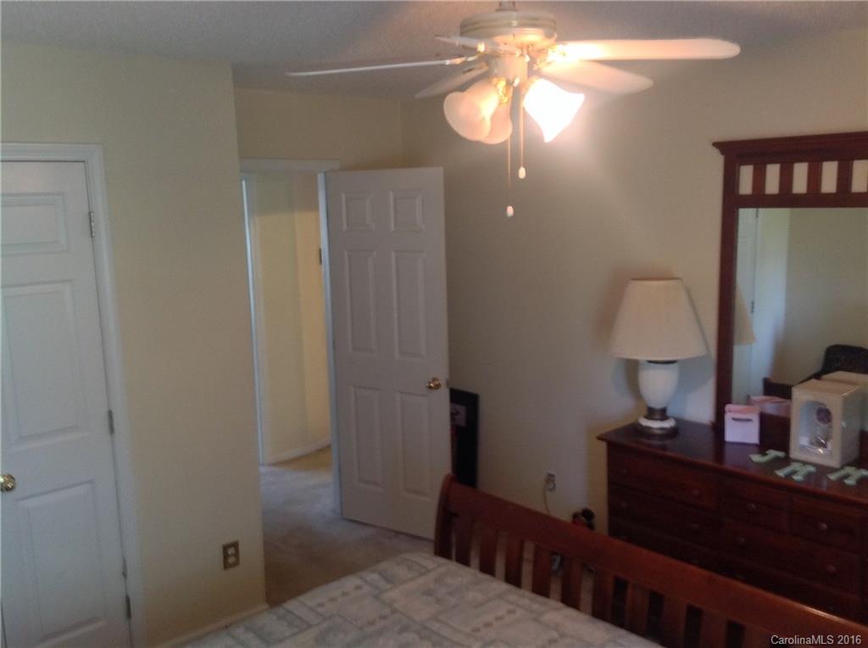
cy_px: 324
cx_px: 434
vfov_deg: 40.6
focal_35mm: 35
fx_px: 876
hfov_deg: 52.7
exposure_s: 1/15
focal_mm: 4.28
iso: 200
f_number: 2.4
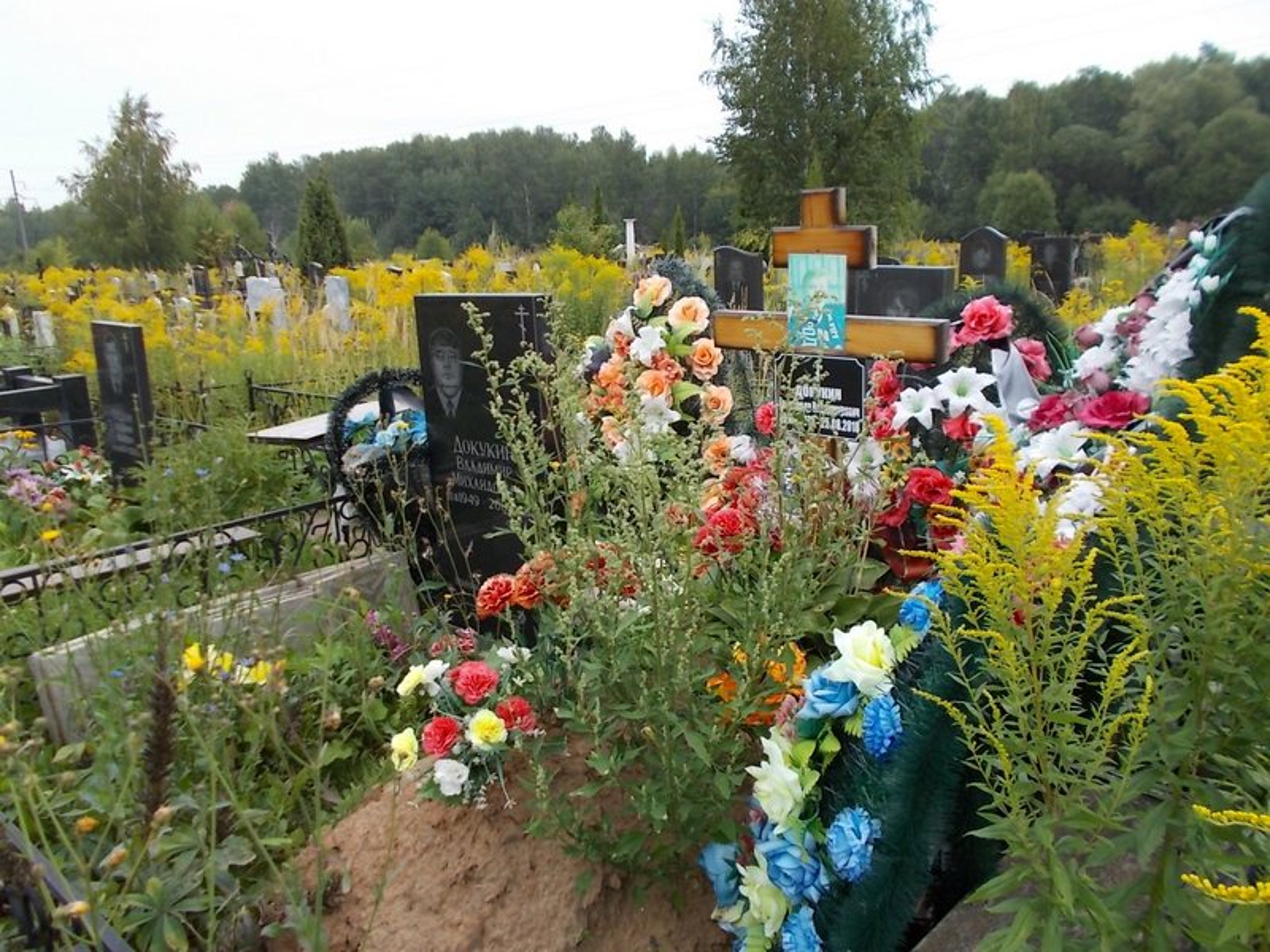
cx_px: 635
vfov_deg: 53.1
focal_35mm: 26
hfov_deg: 67.3
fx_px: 954
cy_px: 476
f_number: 3.2
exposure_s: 1/400
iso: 80
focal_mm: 4.6
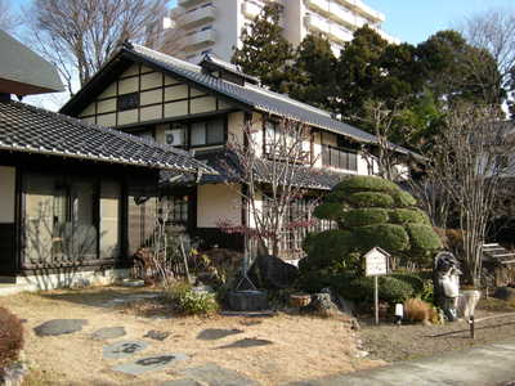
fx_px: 565
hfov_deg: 49.0
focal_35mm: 38
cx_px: 258
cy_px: 193
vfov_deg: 37.7
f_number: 3.2
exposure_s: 1/293
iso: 64
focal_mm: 6.3
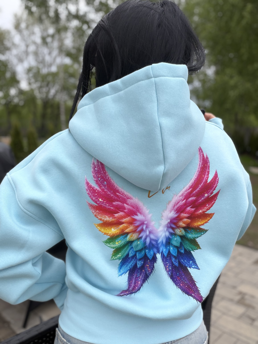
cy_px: 172
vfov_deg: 60.0
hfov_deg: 46.8
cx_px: 129
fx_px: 298
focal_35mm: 30
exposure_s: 1/252
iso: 25
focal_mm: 2.71
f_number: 1.9
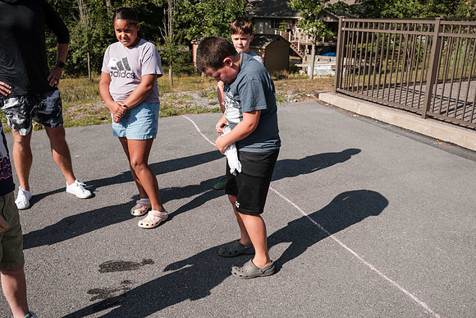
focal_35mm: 33
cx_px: 240
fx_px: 436
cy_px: 160
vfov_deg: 40.0
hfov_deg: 57.2
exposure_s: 1/400
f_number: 7.1
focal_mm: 30
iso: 100
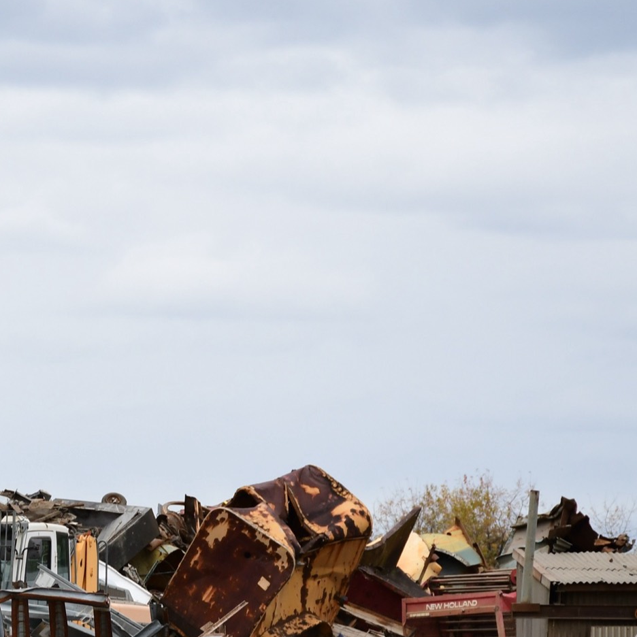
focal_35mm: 244
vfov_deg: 7.2
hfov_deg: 7.1
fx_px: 5080
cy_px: 443
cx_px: -104
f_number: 6.3
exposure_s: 1/640
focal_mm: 75
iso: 400
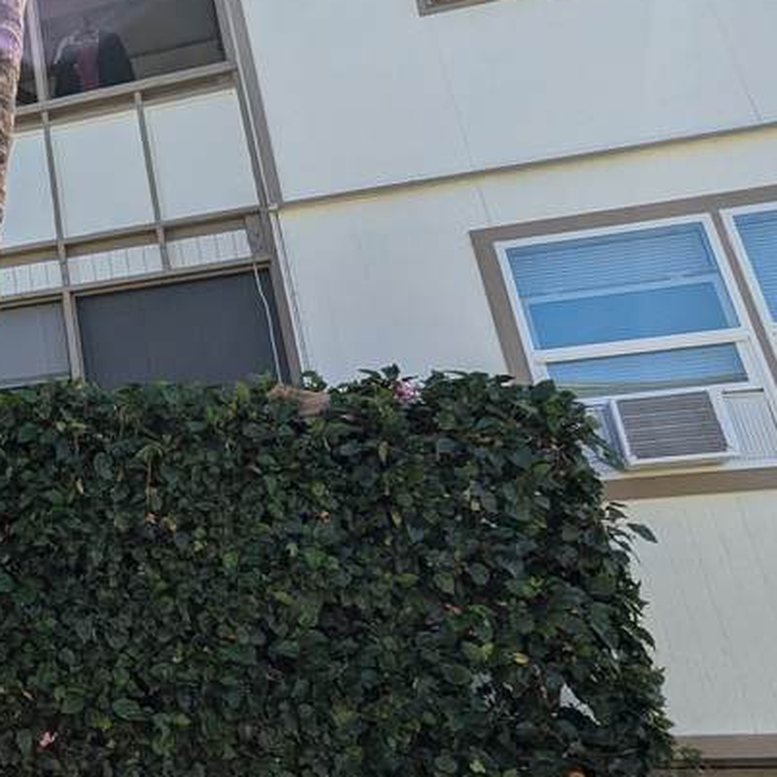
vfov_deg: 37.0
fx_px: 1143
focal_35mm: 45
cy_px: 234
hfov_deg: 30.1
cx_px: -226
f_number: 2.2
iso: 44
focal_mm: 2.35
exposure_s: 1/1161
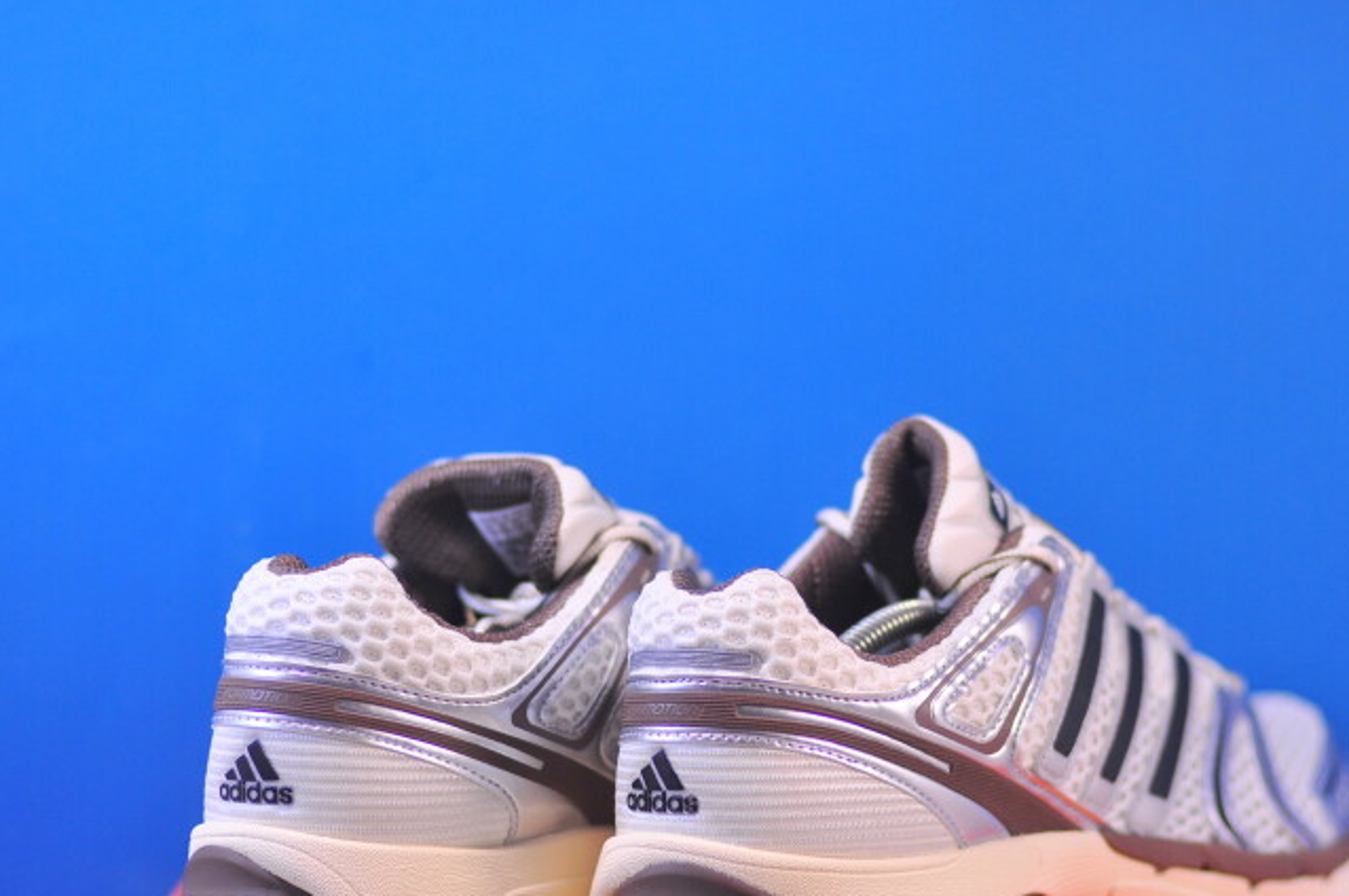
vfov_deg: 14.5
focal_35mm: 94
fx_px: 3519
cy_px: 555
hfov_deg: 21.7
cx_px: 738
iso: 250
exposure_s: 1/320
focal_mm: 50
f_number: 2.2
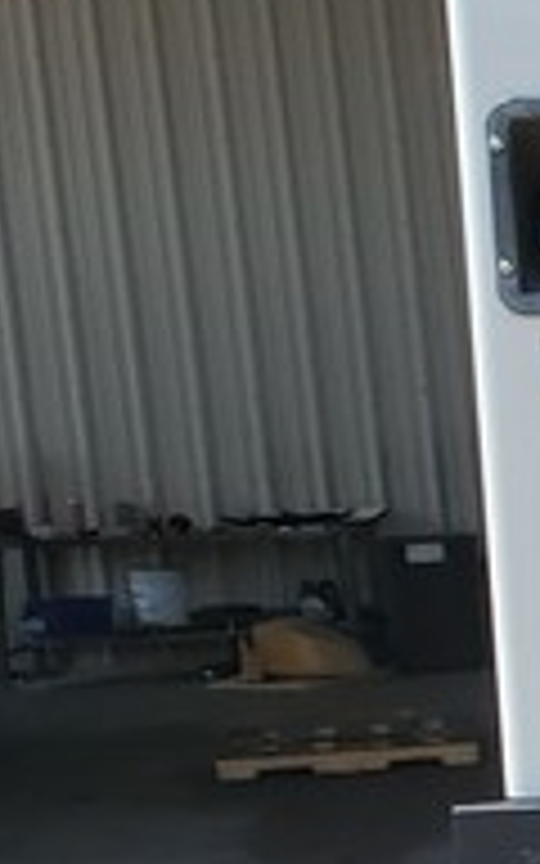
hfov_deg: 6.7
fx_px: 3461
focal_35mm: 147
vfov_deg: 14.0
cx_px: 2300
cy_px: 832
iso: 50
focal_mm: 4.3
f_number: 2.4
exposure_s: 1/740
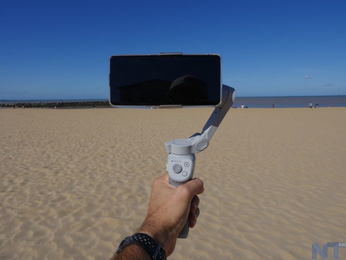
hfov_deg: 71.6
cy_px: 130
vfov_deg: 56.8
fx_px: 240
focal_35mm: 24
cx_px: 173
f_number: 9
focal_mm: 12
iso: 200
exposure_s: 1/1000
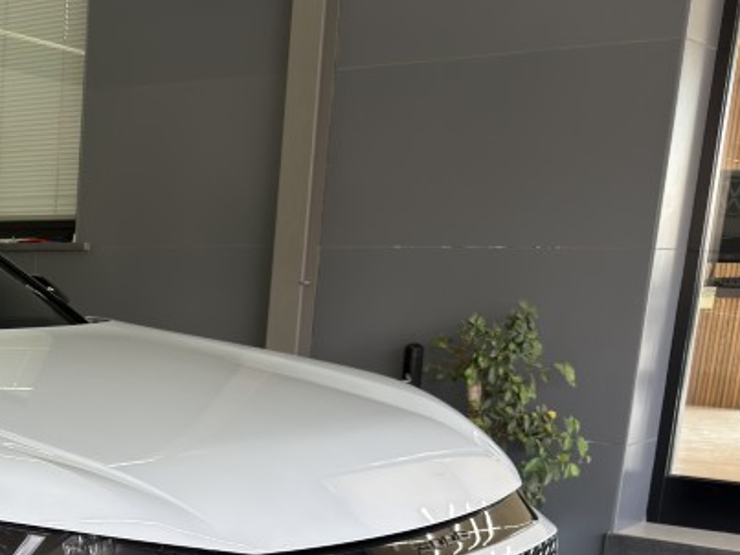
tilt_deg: -13.9
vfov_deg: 23.0
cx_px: -116
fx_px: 1304
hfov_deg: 28.2
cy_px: 566
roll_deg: -0.6
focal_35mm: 61
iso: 64
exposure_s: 1/100
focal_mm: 6.76
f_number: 1.78
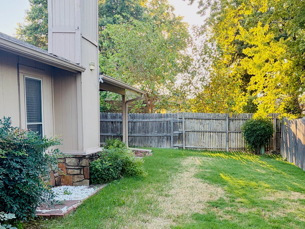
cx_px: 166
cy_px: 155
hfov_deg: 42.9
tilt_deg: -3.8
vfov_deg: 32.6
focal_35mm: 44
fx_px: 388
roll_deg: -0.2
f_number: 1.6
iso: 64
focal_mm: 5.96
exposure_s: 1/198
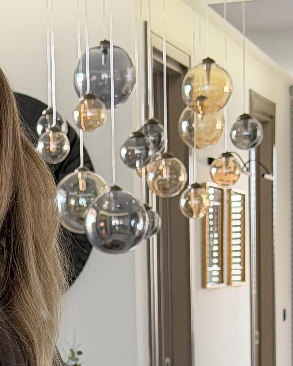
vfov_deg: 12.4
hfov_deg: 10.3
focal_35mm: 148
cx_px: -26
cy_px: 540
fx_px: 1604
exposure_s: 1/60
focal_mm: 6.76
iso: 250
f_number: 1.78
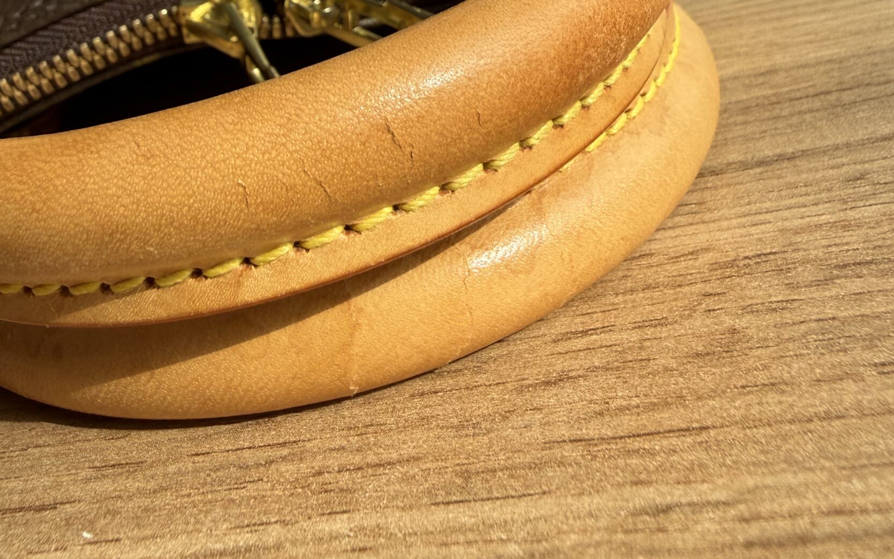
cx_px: 387
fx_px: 950
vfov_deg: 31.8
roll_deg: +15.6
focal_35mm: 39
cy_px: 105
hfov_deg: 50.2
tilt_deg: -10.9
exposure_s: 1/801
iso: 40
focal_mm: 2.22
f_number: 2.2
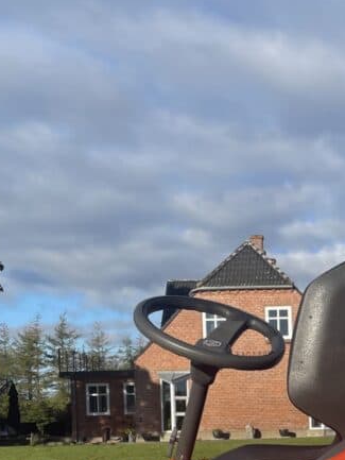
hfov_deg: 18.0
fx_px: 1063
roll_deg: +1.5
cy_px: 485
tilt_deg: -2.7
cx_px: 335
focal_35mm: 80
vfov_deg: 23.2
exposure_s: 1/2882
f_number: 1.6
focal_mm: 4.2
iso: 32
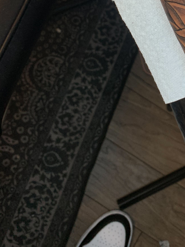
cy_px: -8
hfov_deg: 23.3
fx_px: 428
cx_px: 190
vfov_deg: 29.7
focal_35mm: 60
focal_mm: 4.25
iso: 100
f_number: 1.8
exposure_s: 1/90
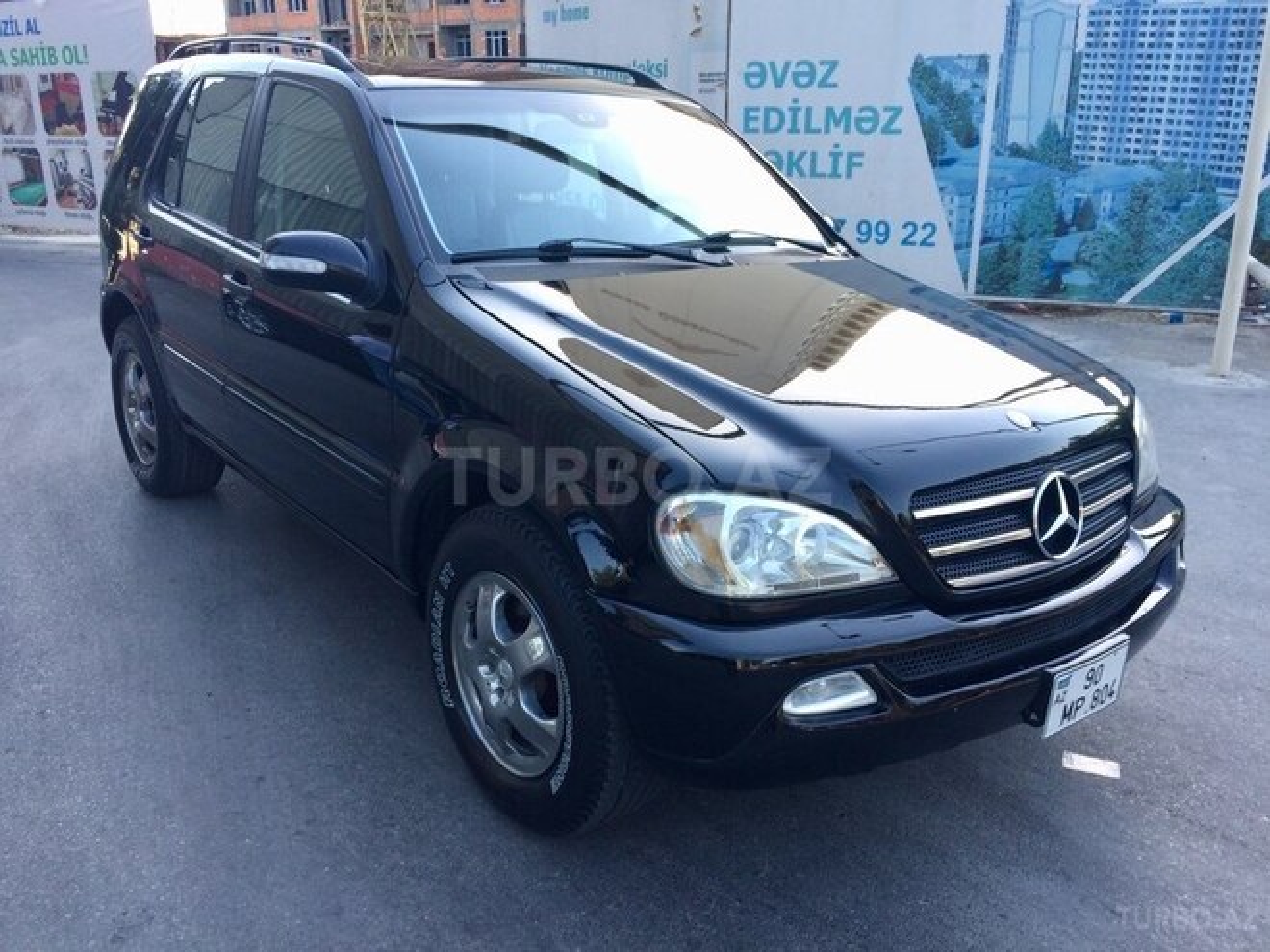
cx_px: 635
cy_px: 476
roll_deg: +1.2
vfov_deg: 48.2
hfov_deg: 61.7
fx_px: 1064
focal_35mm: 29
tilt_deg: -18.6
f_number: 2.2
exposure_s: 1/185
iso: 32
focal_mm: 4.15
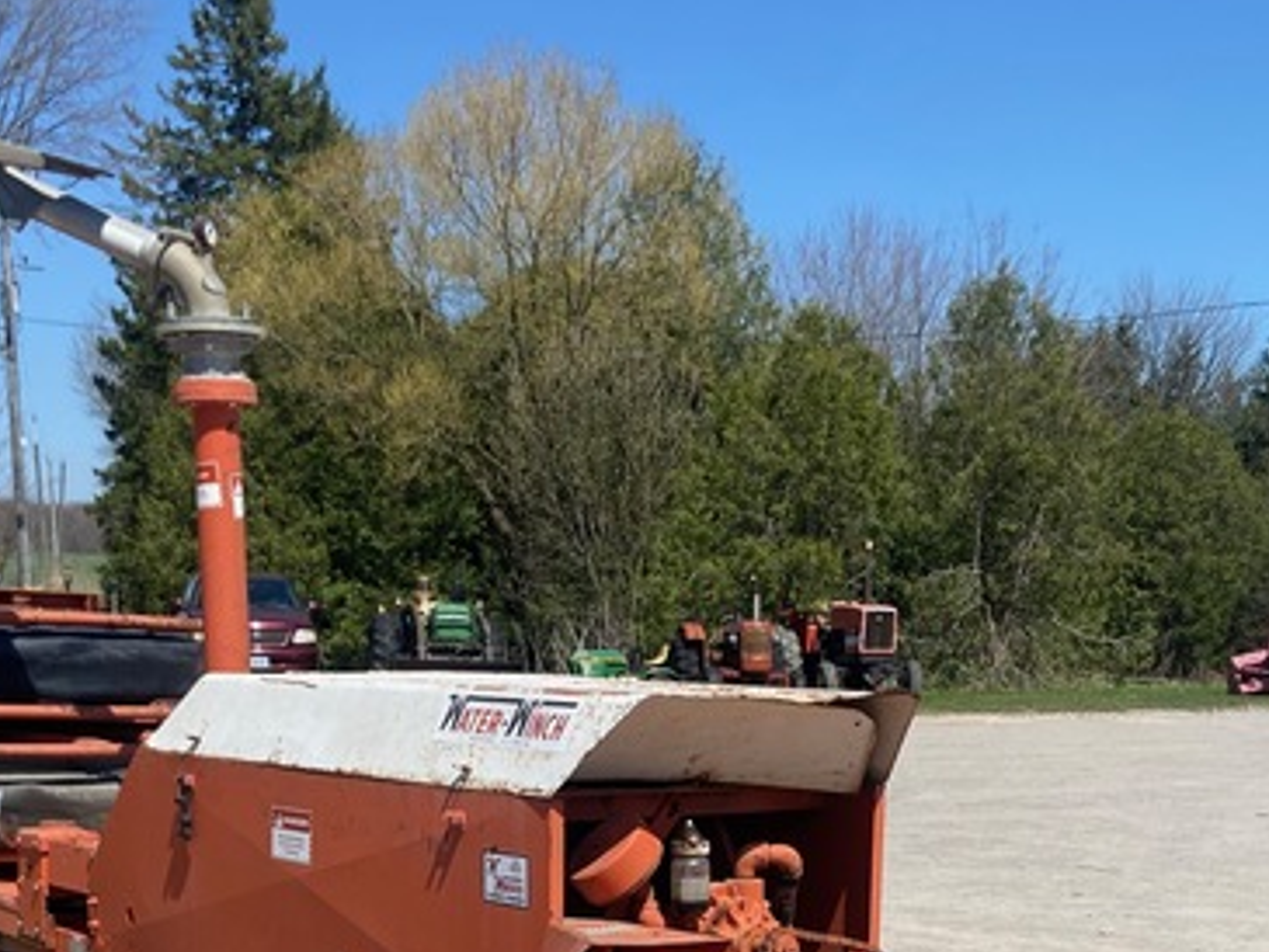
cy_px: 1011
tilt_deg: -13.9
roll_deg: +0.1
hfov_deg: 33.8
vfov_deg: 24.2
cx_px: 671
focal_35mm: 57
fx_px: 2090
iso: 32
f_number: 1.8
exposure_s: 1/3497
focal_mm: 4.25
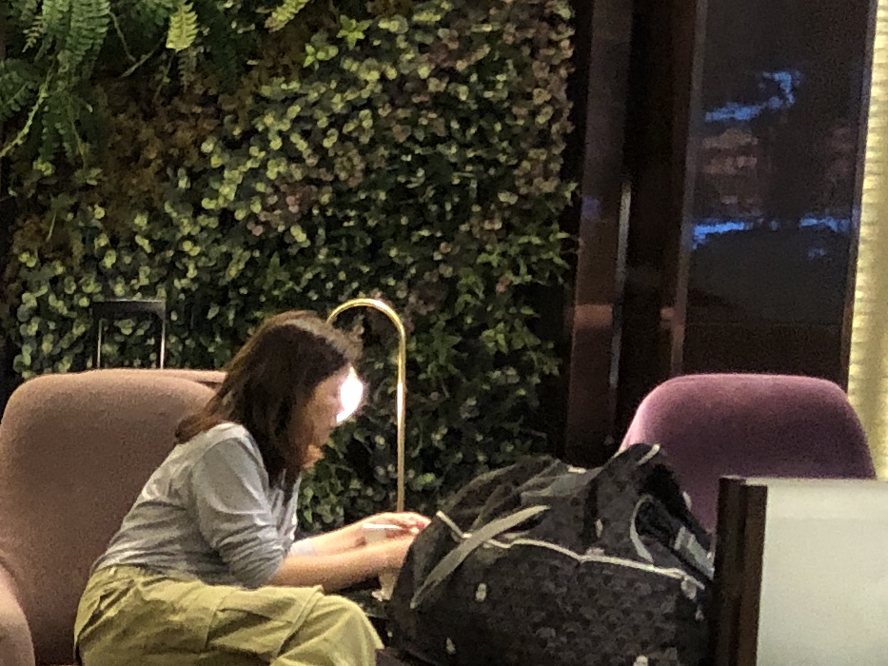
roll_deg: +0.0
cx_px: -483
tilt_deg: -9.1
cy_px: 594
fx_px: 3104
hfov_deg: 15.0
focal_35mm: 121
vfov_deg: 12.2
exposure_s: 1/7
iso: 80
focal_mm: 3.99
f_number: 1.8
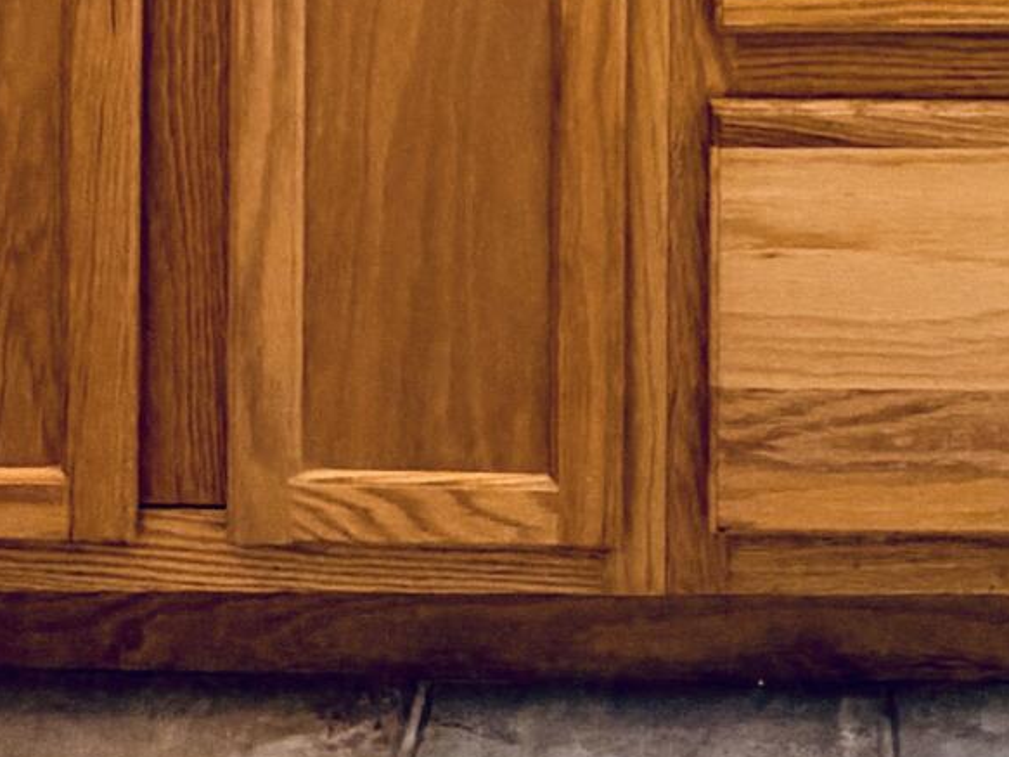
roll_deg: -0.6
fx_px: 2098
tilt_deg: +1.4
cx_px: 843
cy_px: -569
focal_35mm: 72
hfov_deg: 26.4
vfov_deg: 17.1
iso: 100
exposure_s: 1/120
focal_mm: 2.22
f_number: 2.2
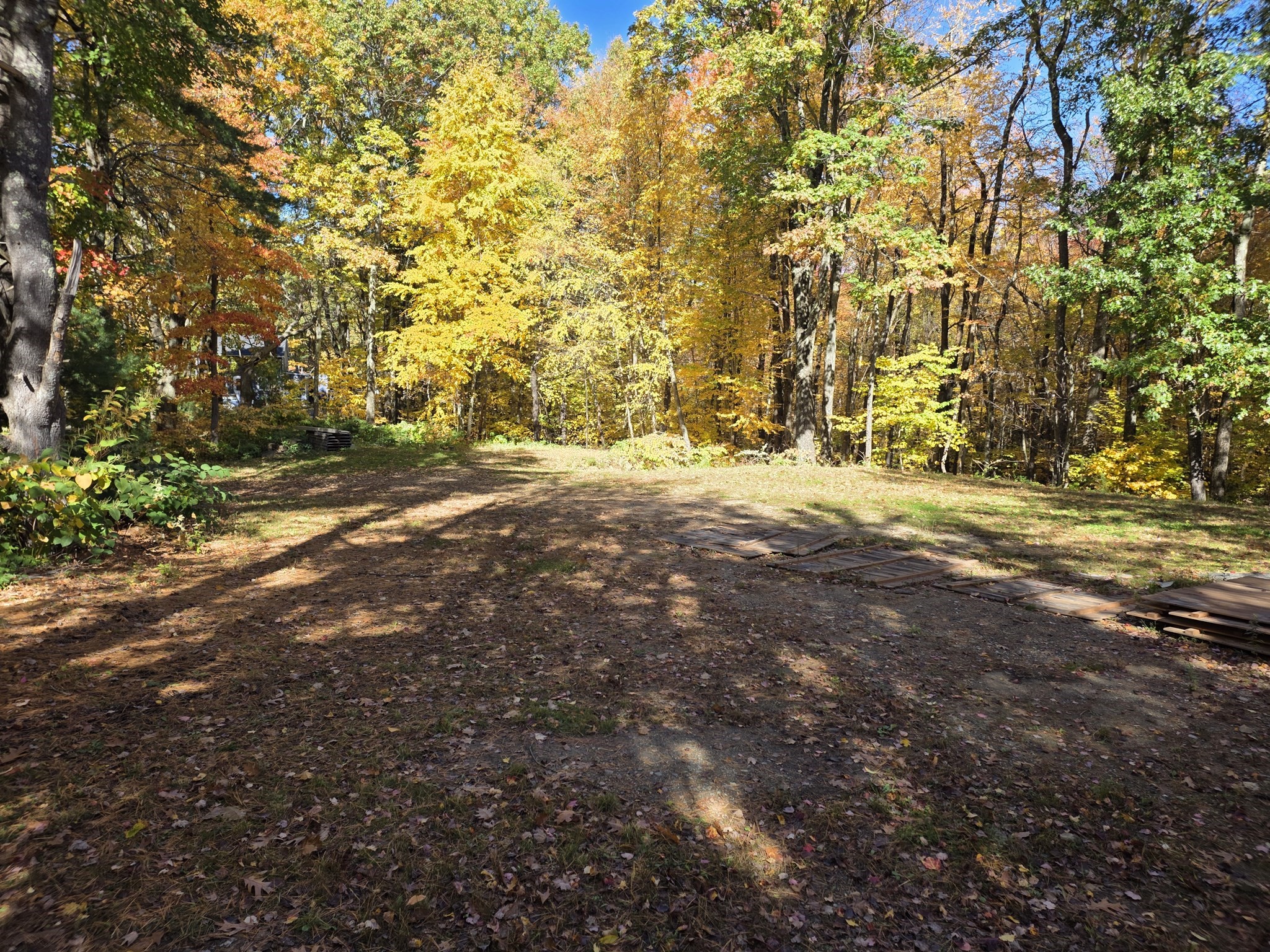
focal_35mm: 23
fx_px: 844
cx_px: 635
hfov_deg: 73.9
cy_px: 476
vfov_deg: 58.9
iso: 80
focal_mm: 6.3
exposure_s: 1/1493
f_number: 1.7
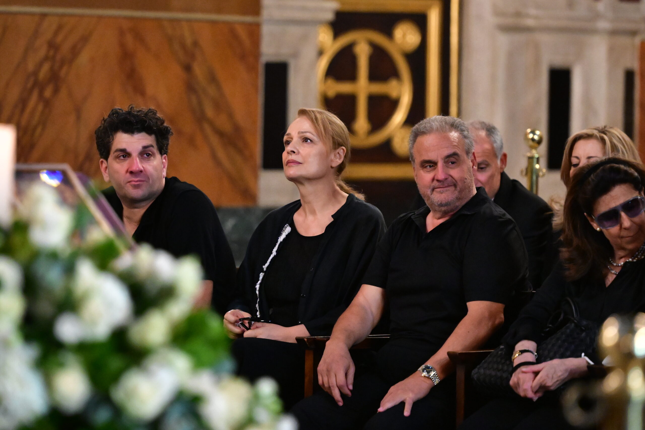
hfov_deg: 8.6
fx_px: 4300
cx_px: 322
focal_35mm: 240
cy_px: 215
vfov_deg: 5.7
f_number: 2.8
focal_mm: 160
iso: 8000
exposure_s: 1/160
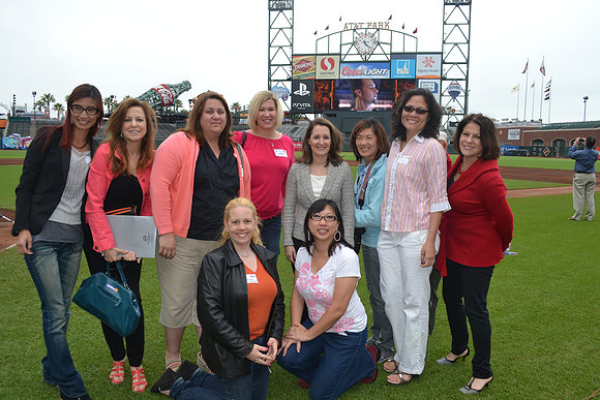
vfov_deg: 48.0
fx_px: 450
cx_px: 300
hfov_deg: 67.4
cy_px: 200
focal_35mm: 27
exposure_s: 1/160
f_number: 6.3
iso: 100
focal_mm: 18
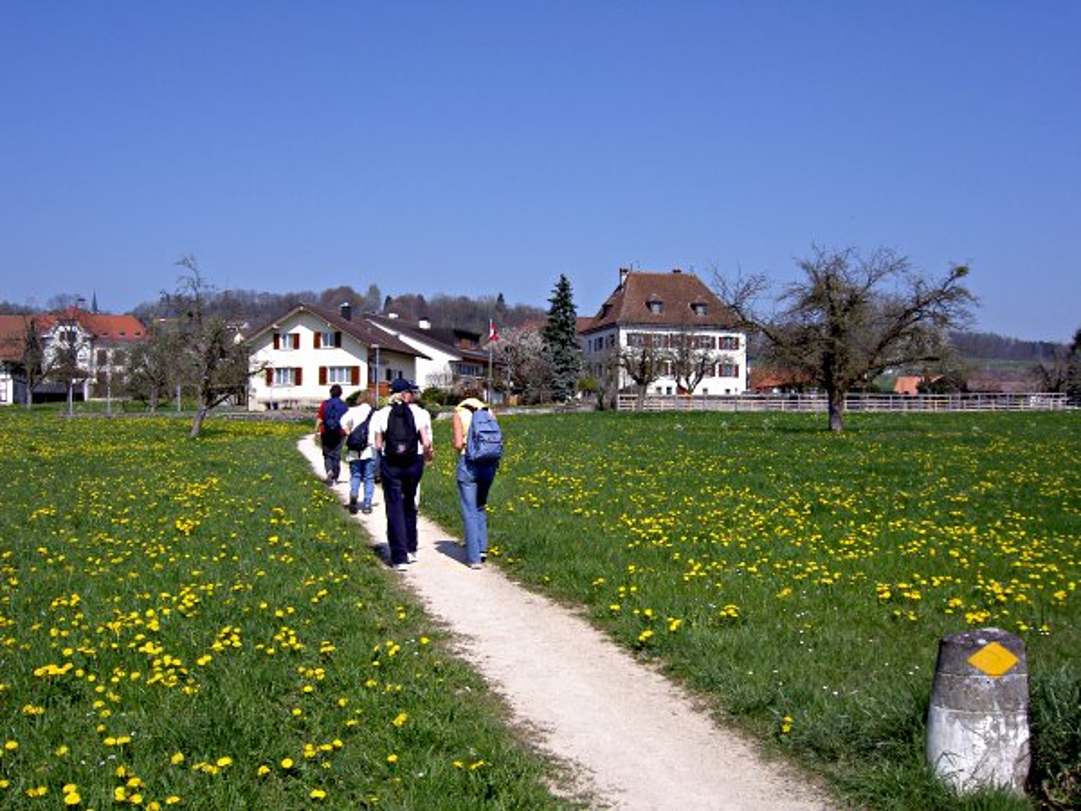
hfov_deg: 54.0
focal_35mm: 34
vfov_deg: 41.8
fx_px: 1062
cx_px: 540
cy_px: 406
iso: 50
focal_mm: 5.6
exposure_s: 1/500
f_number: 4.7
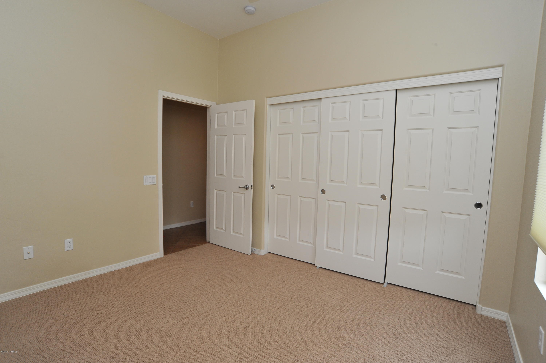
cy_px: 182
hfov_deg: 90.0
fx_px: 273
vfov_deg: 67.3
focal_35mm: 18
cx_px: 273
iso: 1000
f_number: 11
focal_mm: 18
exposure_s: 1/30
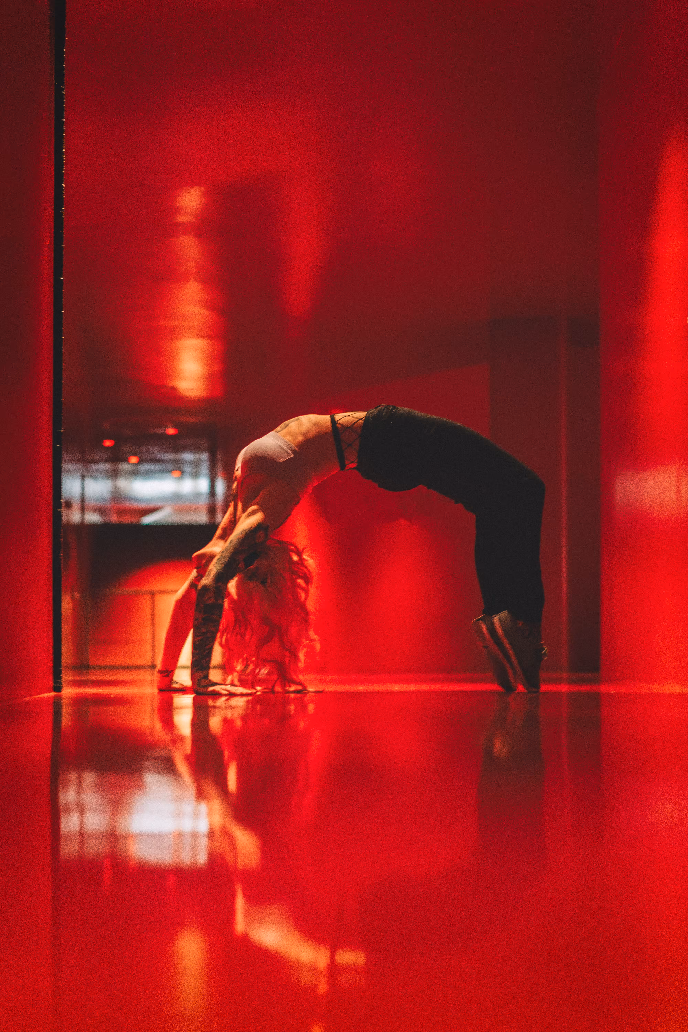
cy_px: 516
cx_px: 344
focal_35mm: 55
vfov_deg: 36.2
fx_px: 1577
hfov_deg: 24.6
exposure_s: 1/60
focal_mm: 55
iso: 1000
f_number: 1.8
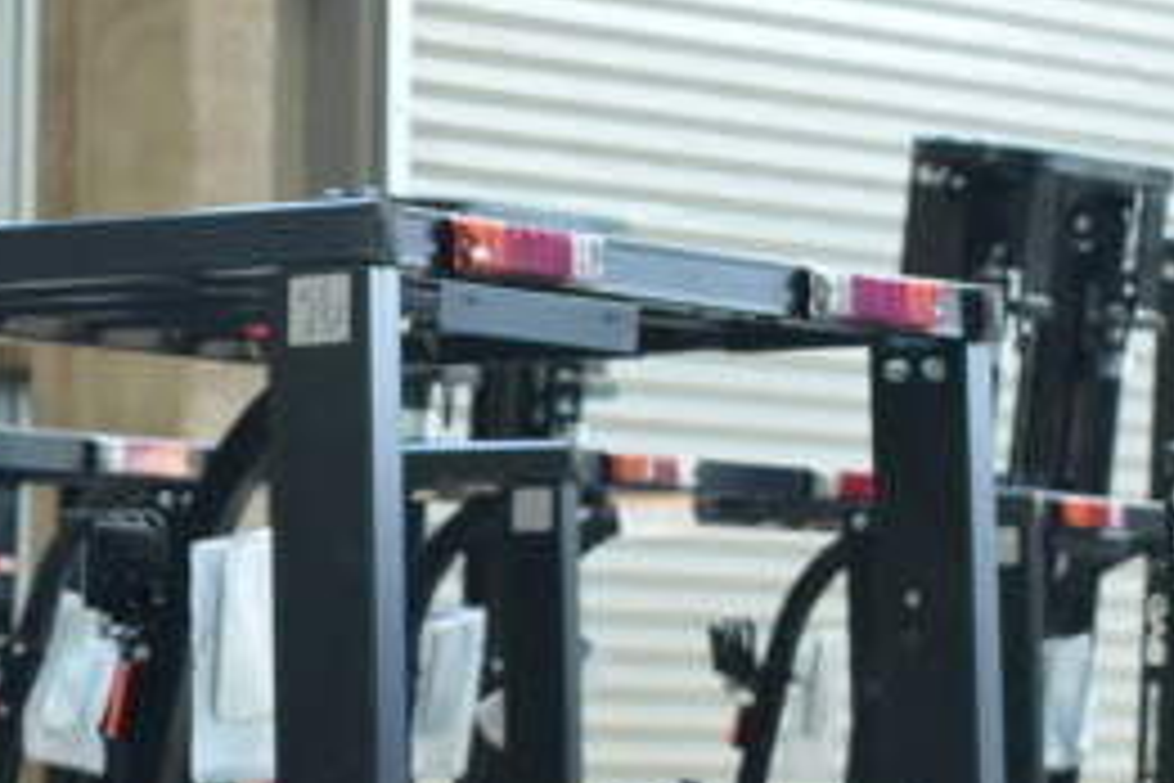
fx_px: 6000
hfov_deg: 11.1
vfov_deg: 7.4
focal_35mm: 184
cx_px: -49
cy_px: 900
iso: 3200
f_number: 4
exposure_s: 1/320
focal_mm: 30.5
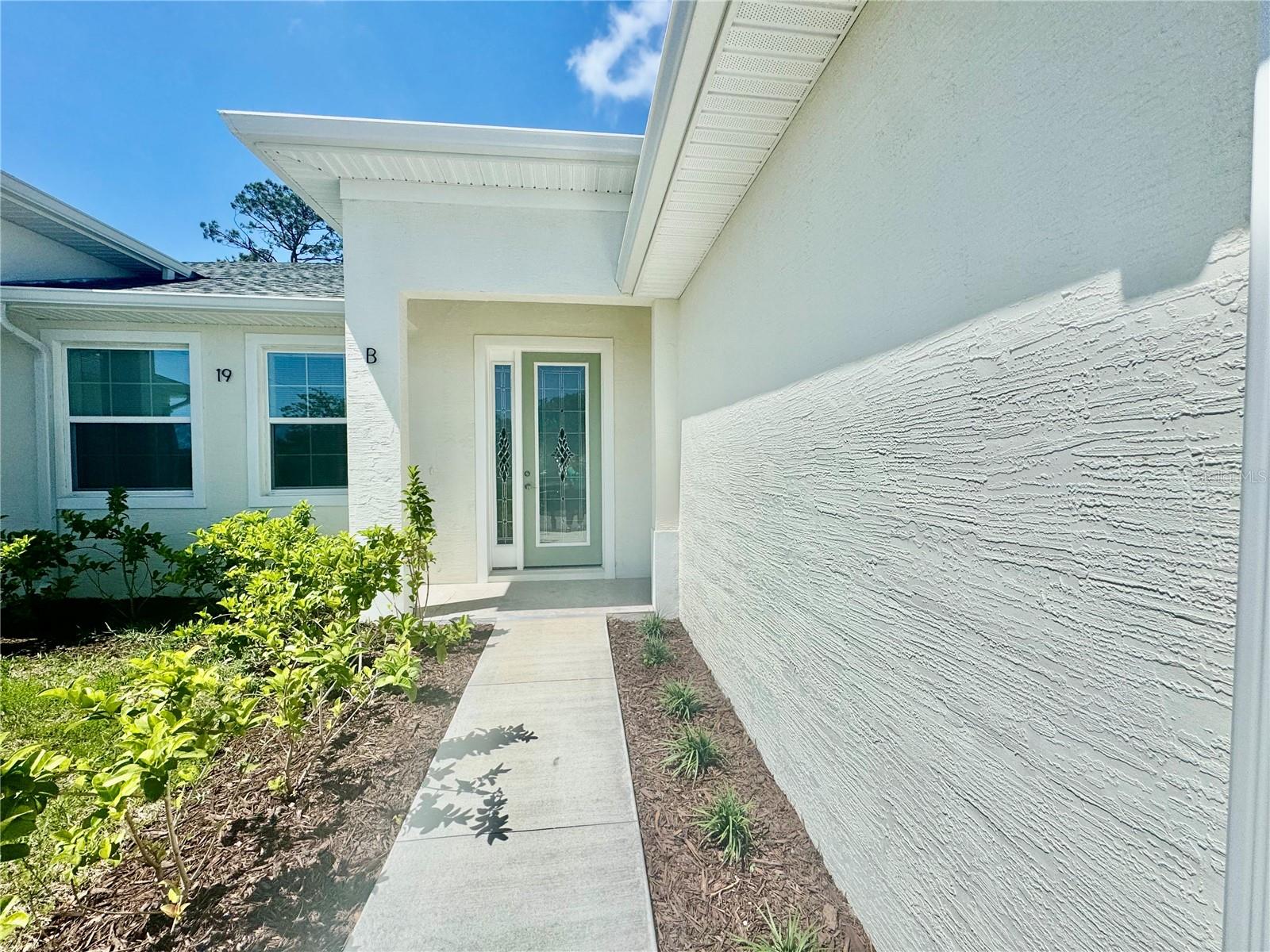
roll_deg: +0.2
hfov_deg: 102.1
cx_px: 635
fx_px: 514
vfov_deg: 85.7
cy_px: 476
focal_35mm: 14
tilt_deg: -1.3
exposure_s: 1/4132
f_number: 2.2
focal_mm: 2.22
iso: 40
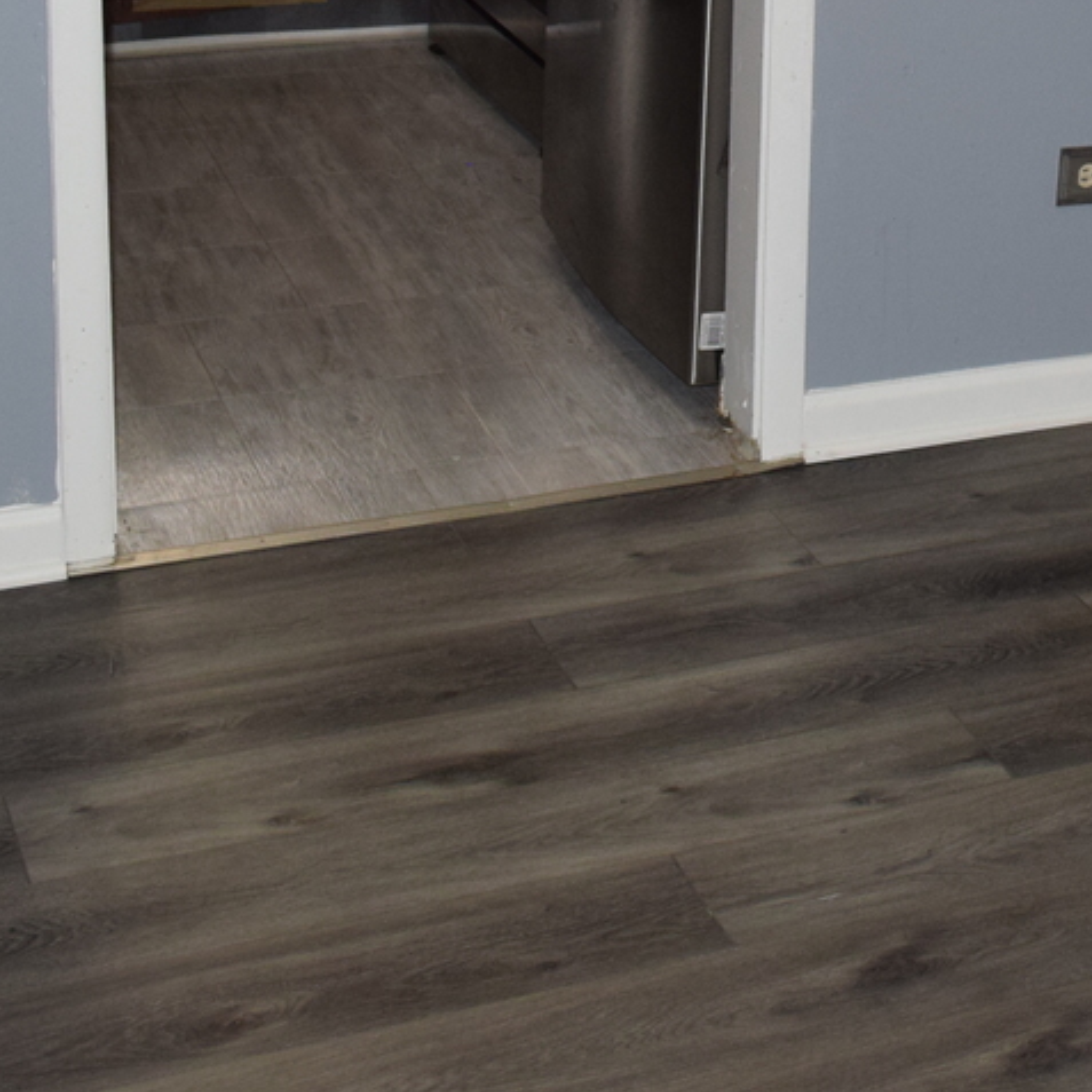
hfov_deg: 21.2
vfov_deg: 21.0
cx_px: 1168
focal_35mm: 78
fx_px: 2784
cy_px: -142
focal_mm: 18
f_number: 5
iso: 800
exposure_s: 1/100
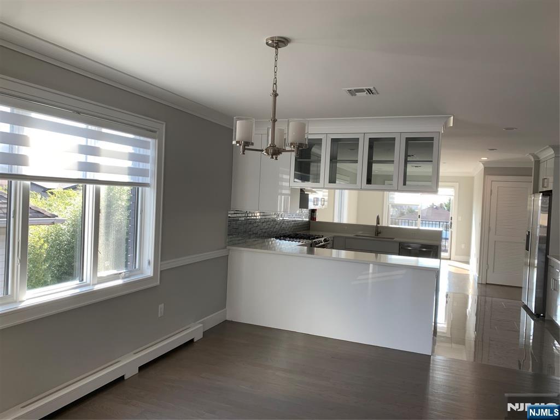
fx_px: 421
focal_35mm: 26
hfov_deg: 67.3
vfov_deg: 53.1
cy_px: 210
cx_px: 280
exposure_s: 1/120
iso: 40
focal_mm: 4.25
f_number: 1.8
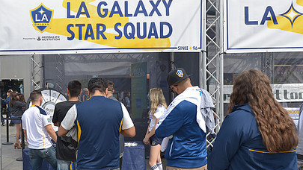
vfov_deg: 24.9
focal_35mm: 48
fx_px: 386
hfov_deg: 42.5
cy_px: 96
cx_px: 108
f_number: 5.6
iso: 200
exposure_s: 1/800
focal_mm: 32
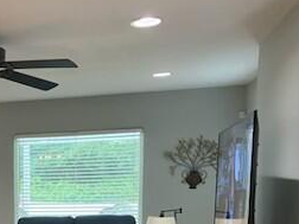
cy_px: 232
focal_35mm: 66
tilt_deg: -6.1
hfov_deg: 27.0
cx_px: -31
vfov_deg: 21.4
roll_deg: +0.7
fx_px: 570
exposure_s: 1/60
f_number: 1.8
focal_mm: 4.25
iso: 400
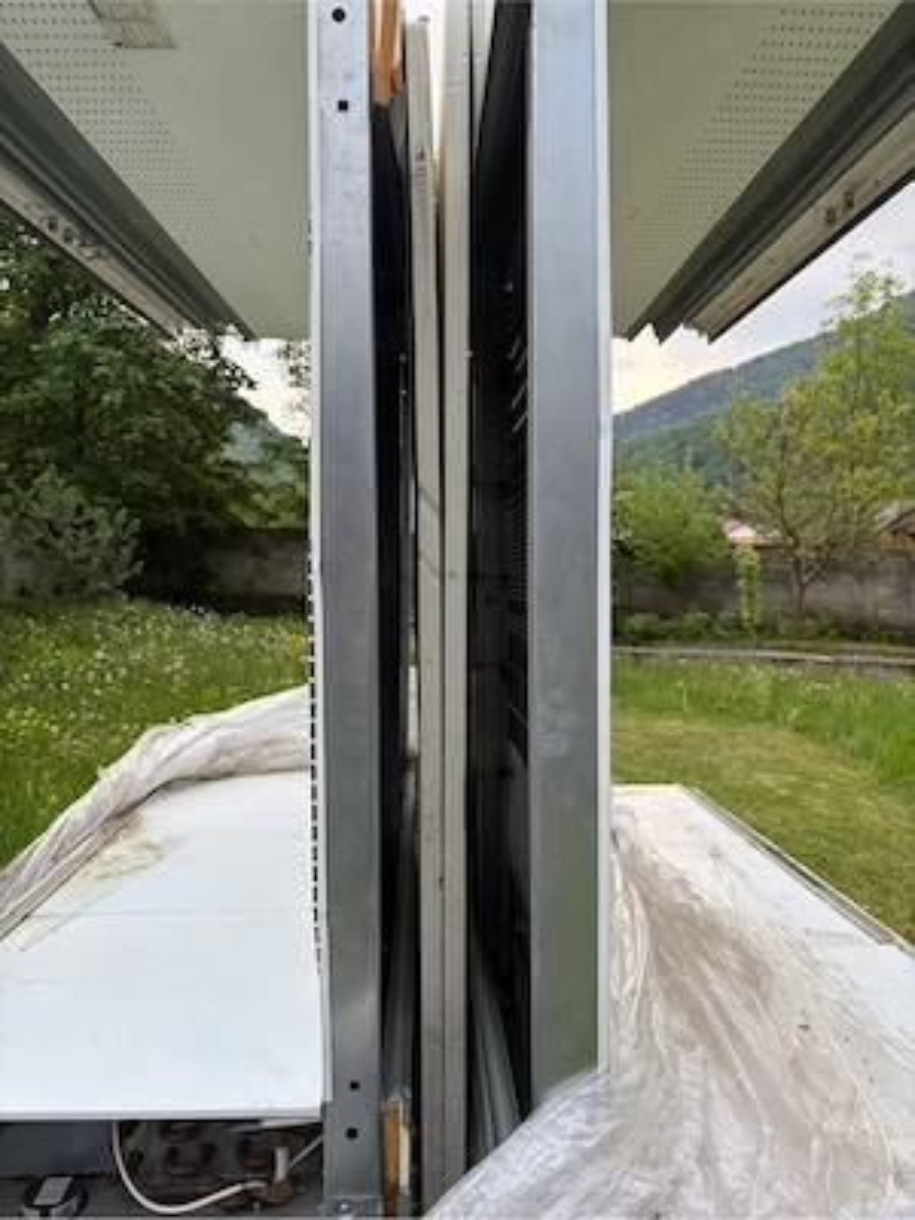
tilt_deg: -0.4
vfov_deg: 67.3
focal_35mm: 26
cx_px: 458
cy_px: 610
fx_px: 916
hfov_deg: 53.1
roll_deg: -2.4
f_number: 1.6
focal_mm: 5.96
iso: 64
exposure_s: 1/122
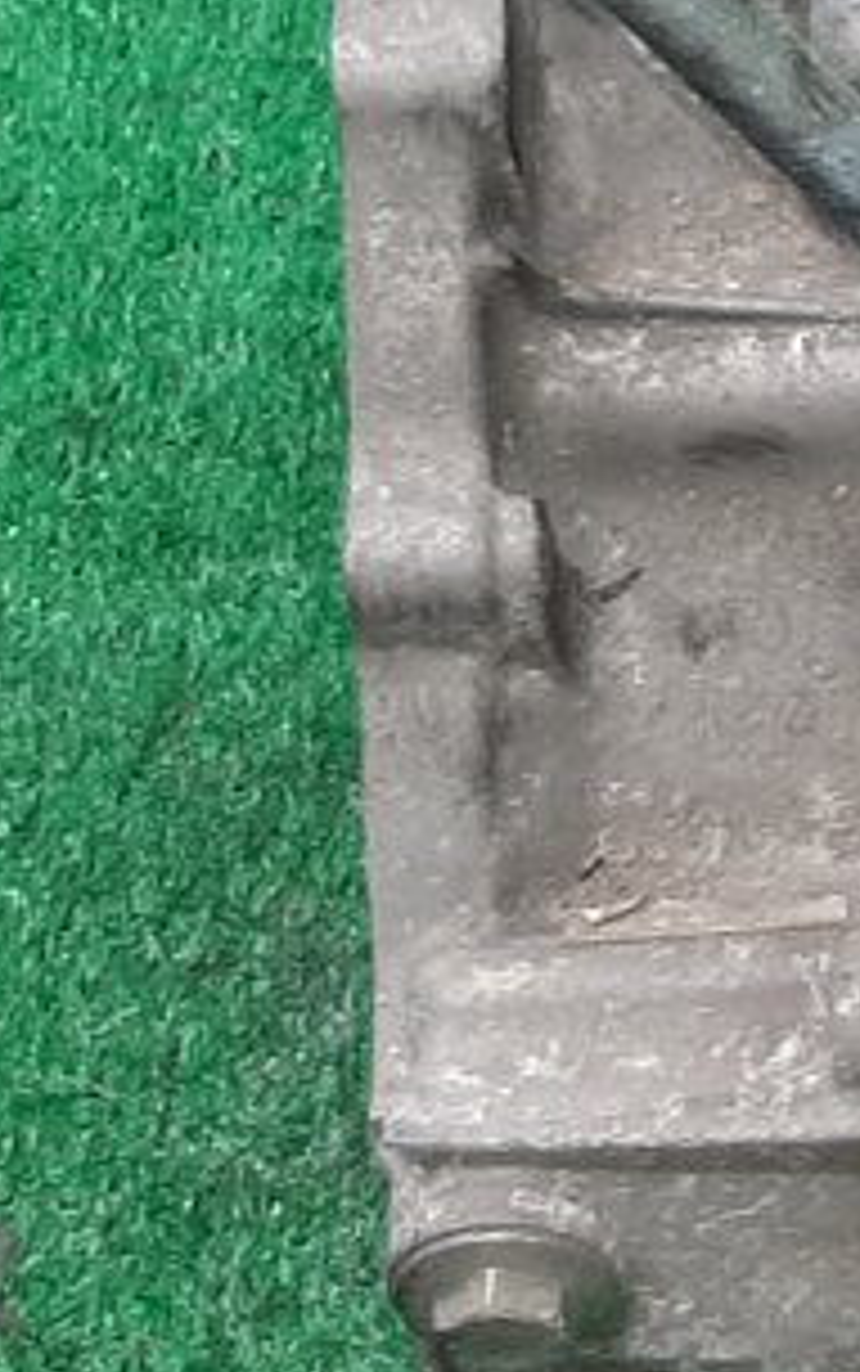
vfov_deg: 16.0
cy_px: 396
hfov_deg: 9.8
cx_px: 1337
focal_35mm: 130
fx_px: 4868
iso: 88
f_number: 1.7
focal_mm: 3.93
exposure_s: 1/50
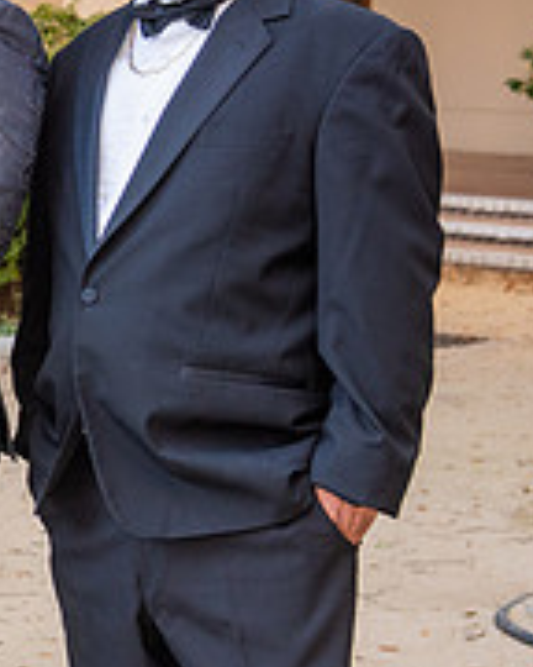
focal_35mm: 136
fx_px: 2682
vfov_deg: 14.1
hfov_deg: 10.8
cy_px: 228
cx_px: -355
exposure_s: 1/200
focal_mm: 45
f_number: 4.5
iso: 640
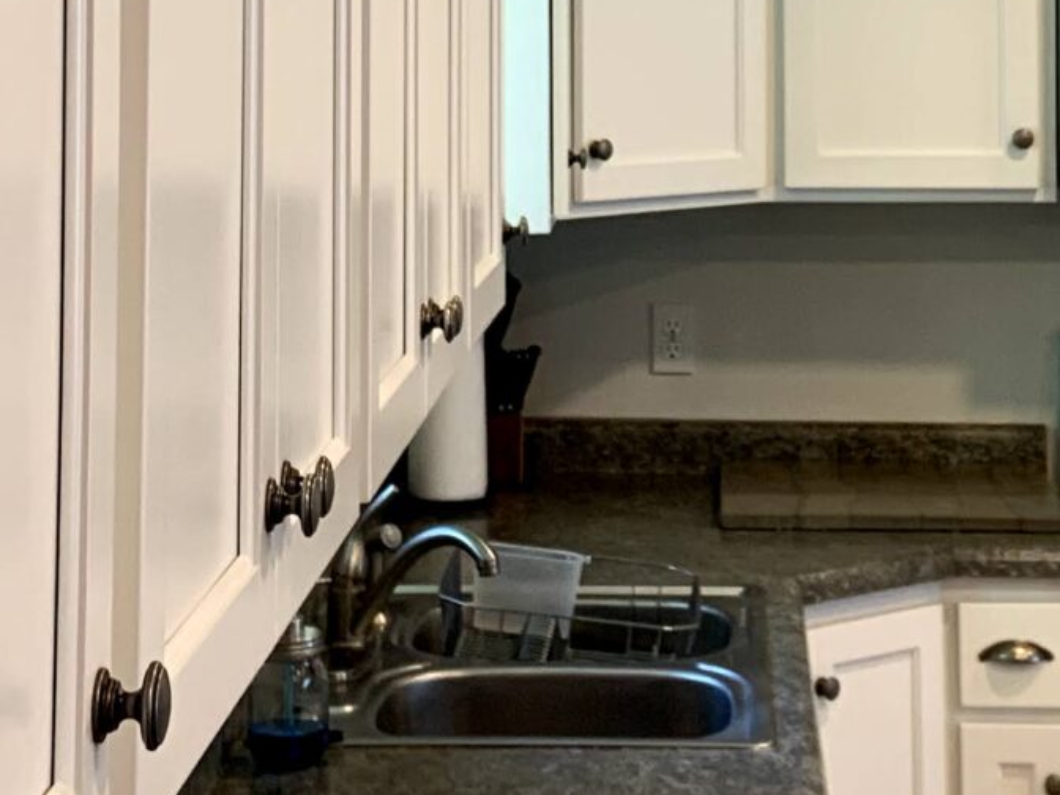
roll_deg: +0.3
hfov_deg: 19.8
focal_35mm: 99
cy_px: -71
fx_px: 3032
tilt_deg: +0.3
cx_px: 530
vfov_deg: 14.6
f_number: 1.8
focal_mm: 4.25
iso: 80
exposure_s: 1/60
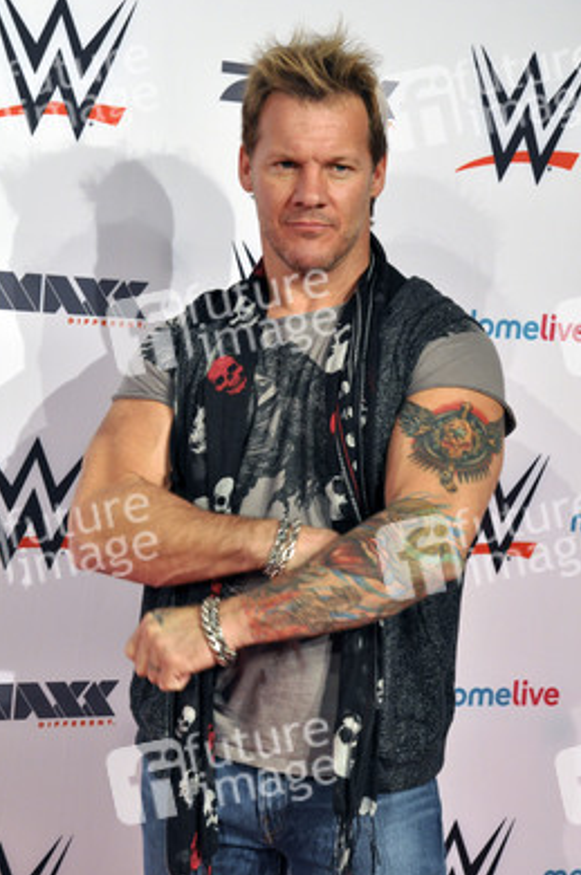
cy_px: 435
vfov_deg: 25.4
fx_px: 1942
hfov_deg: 17.0
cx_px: 287
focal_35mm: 80
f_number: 6.3
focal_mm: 52
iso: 1000
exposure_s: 1/160
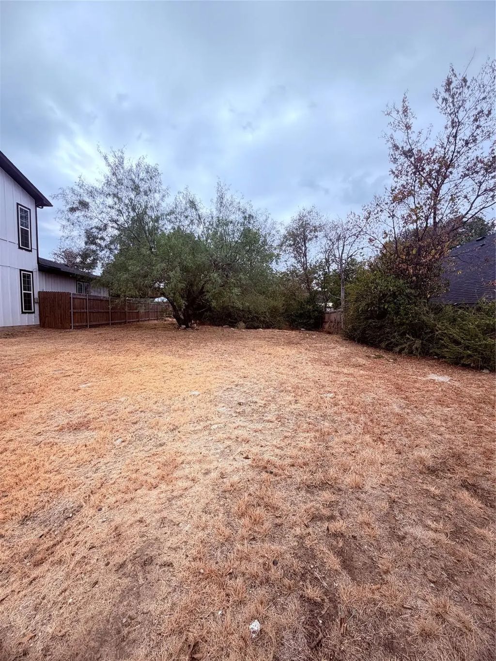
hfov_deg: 85.7
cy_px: 330
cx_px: 248
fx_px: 267
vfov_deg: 102.1
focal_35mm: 14
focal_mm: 2.22
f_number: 2.2
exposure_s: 1/502
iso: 64
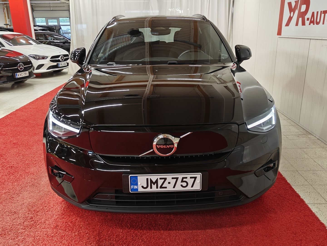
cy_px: 123
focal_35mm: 31
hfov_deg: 58.4
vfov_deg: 45.4
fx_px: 293
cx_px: 164
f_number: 1.8
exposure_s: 1/60
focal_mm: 5.59
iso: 80
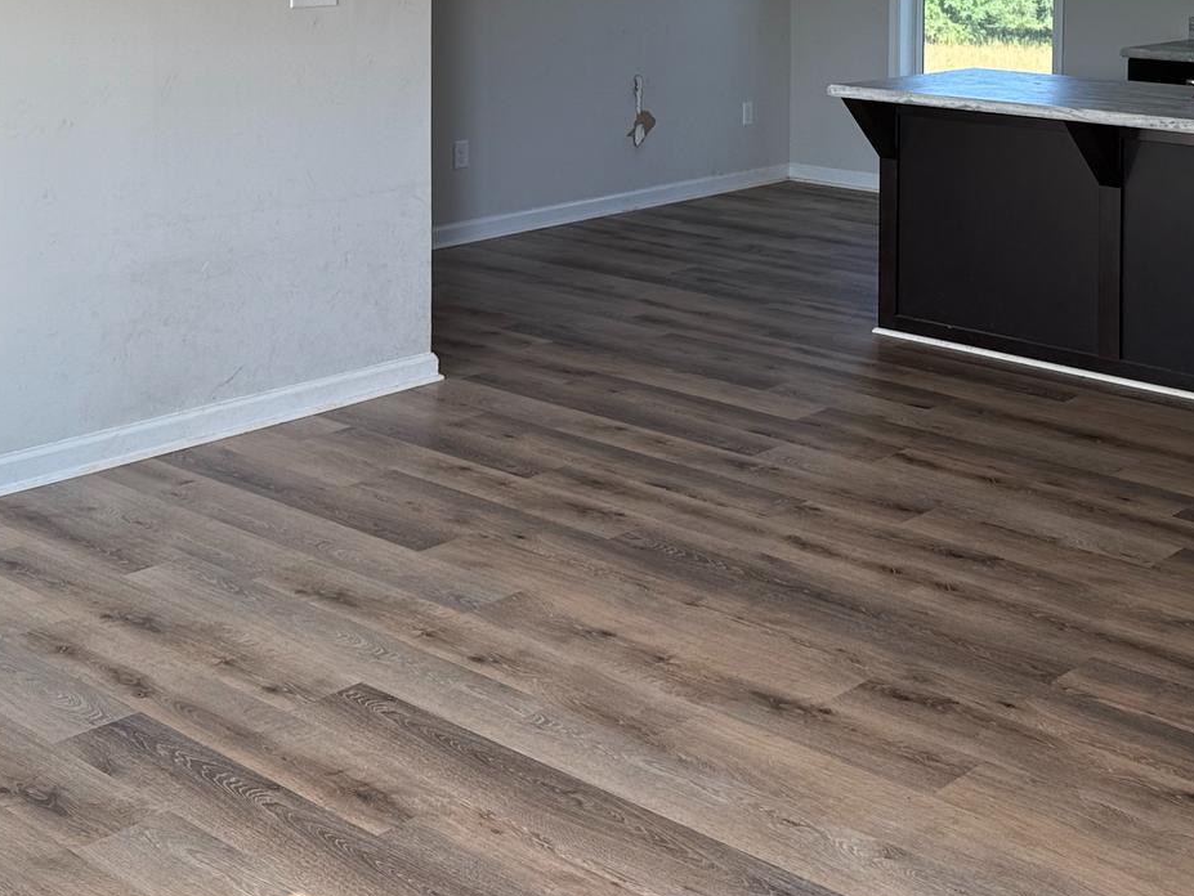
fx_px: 1829
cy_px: -17
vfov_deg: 26.0
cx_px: 707
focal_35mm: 53
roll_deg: -0.7
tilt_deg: -2.6
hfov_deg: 36.0
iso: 80
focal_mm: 6.76
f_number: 1.78
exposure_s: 1/383
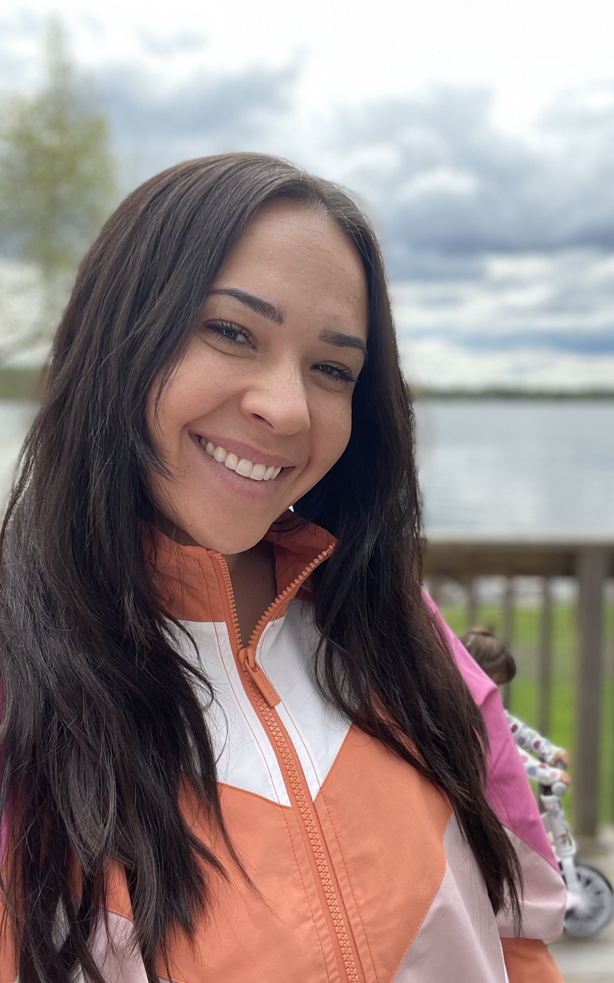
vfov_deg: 59.7
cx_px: 332
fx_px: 857
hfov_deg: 39.4
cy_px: 491
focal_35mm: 32
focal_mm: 2.71
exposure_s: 1/226
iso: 25
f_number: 2.2
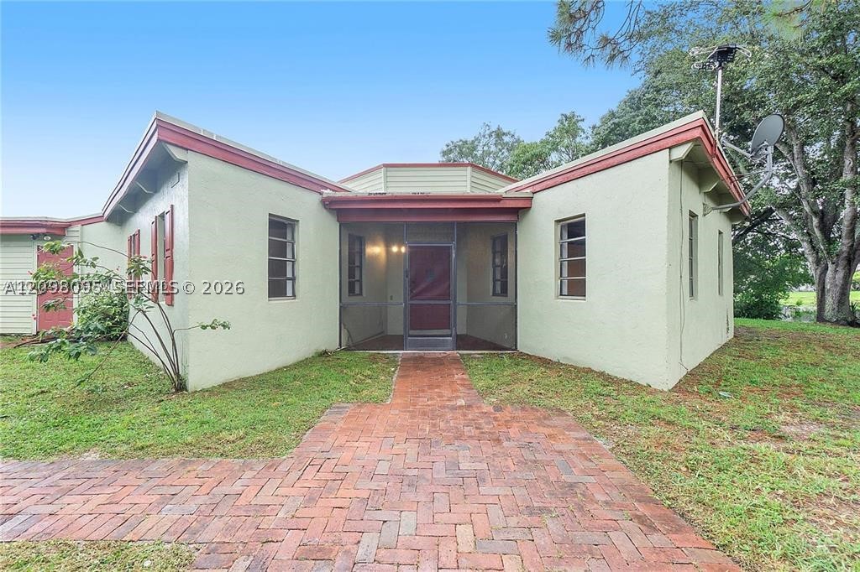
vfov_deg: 77.3
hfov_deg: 100.4
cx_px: 430
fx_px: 358
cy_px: 286
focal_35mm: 15
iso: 200
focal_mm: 10
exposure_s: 1/20
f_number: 9
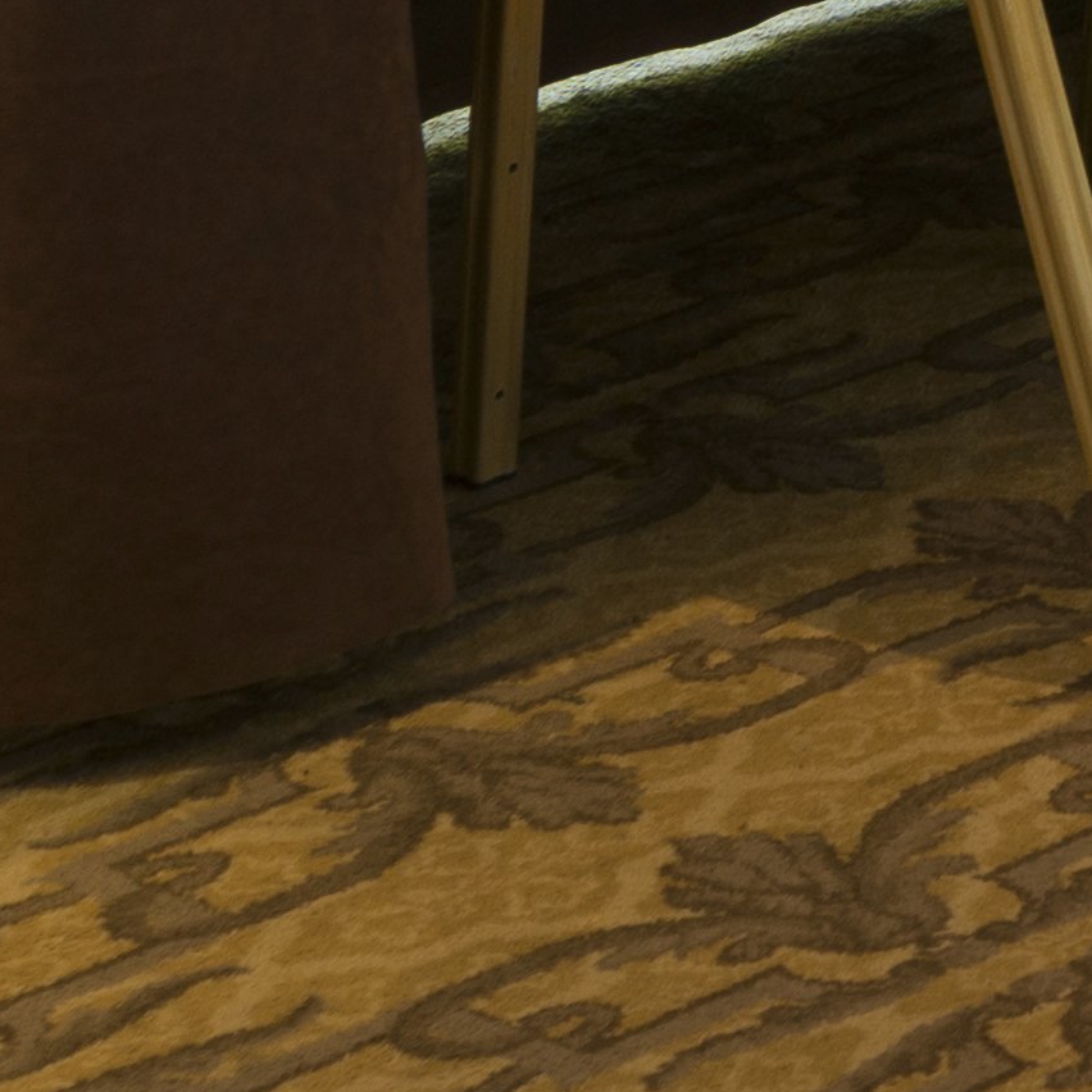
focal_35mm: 191
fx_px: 6817
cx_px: 3140
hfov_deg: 8.0
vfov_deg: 8.2
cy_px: -1782
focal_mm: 26
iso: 100
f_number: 8
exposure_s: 1/2
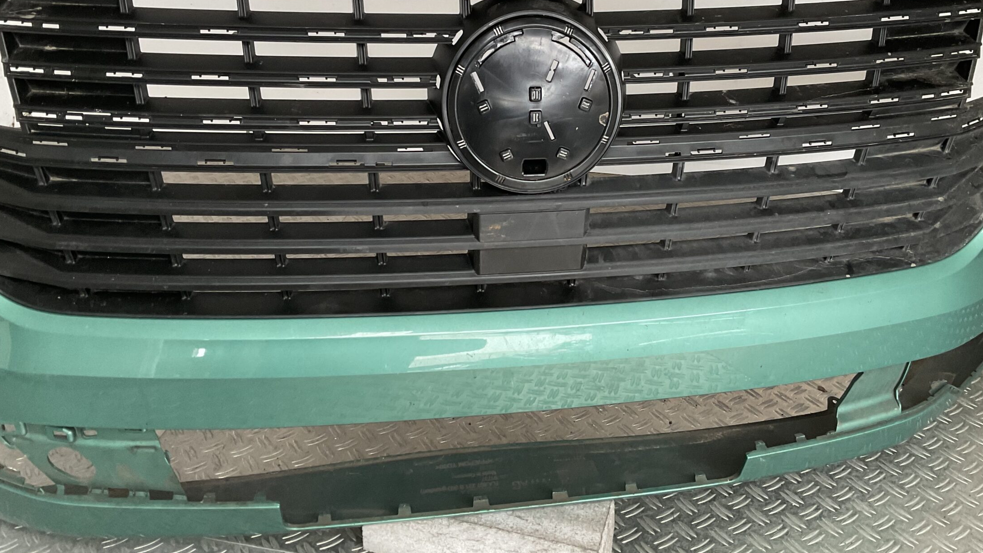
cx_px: 527
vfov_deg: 31.6
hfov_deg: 54.0
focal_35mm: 37
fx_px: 964
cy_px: 159
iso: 64
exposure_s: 1/50
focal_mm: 3
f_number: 1.8
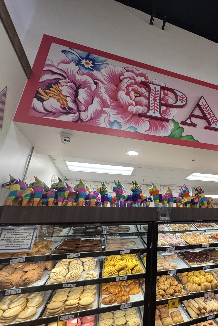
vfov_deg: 78.5
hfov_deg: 50.3
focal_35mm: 22
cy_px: 156
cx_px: 199
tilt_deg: +20.1
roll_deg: +2.6
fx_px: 200
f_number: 2.2
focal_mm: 2.22
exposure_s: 1/120
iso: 320
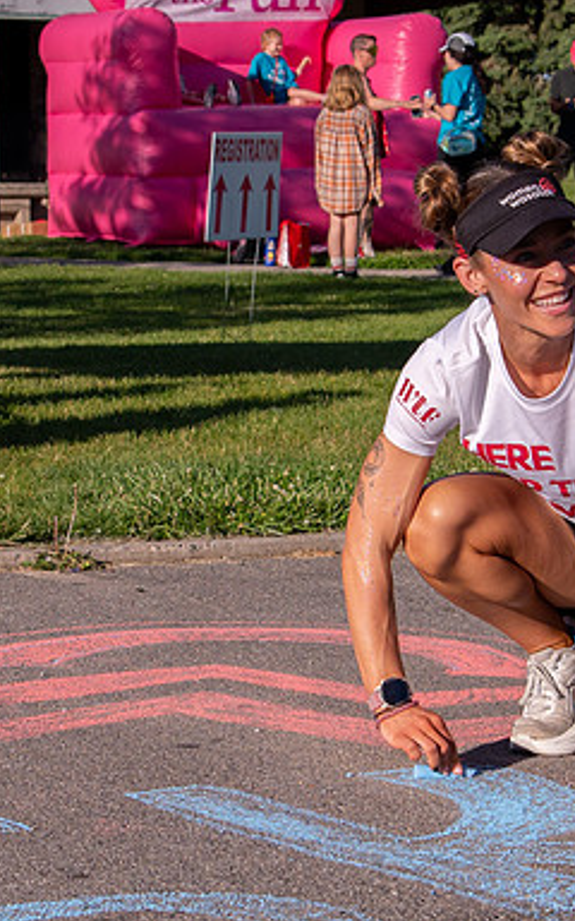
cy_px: 444
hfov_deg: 9.6
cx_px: 194
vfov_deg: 15.3
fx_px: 3435
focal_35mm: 137
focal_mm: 46
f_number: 7.1
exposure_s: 1/3200
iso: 500
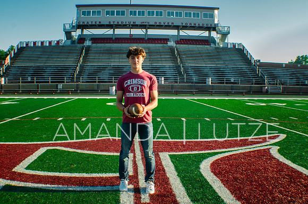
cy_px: 102
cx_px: 154
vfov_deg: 25.6
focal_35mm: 52
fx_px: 448
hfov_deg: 37.9
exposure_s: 1/200
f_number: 7.1
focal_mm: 35
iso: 200
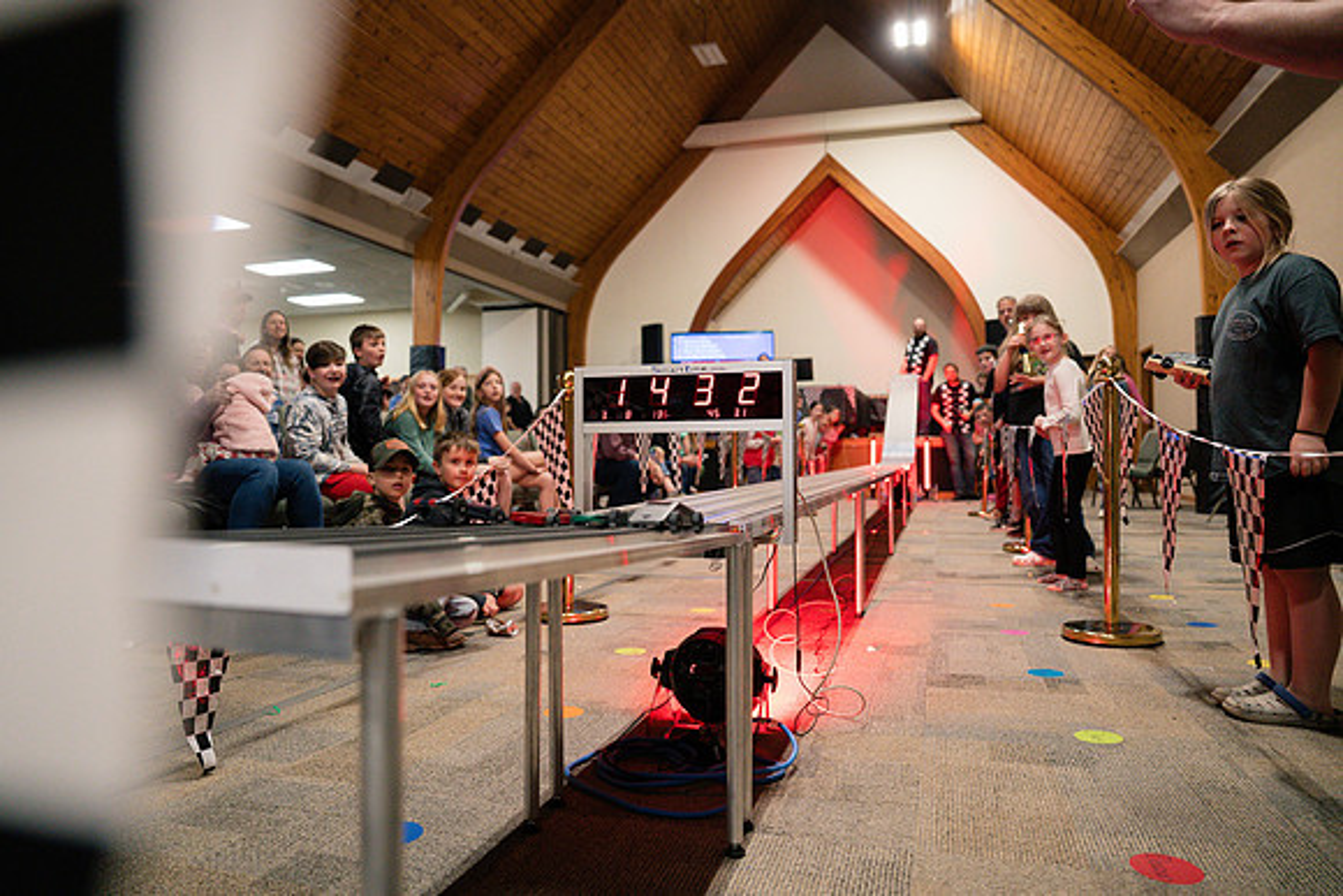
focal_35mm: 24
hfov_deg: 73.7
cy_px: 448
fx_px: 896
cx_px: 672
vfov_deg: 53.2
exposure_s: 1/320
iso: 2500
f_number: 2.8
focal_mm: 24
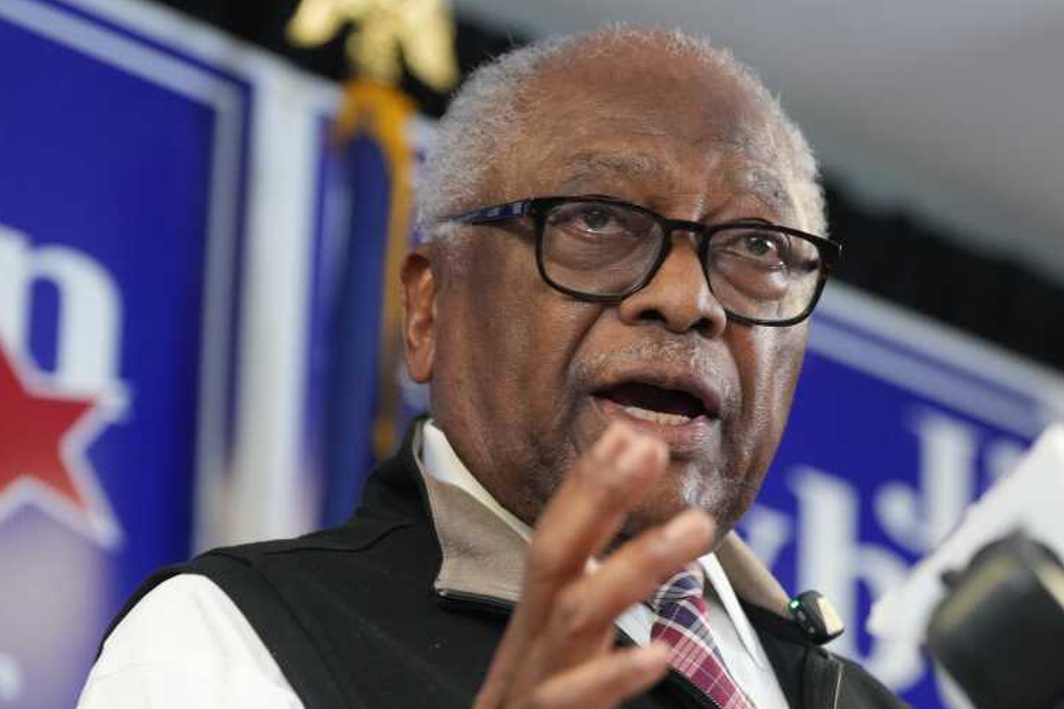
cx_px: 766
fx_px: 5880
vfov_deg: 6.9
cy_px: 464
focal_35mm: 199
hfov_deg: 10.3
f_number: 3.5
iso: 2500
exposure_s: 1/160
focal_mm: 135
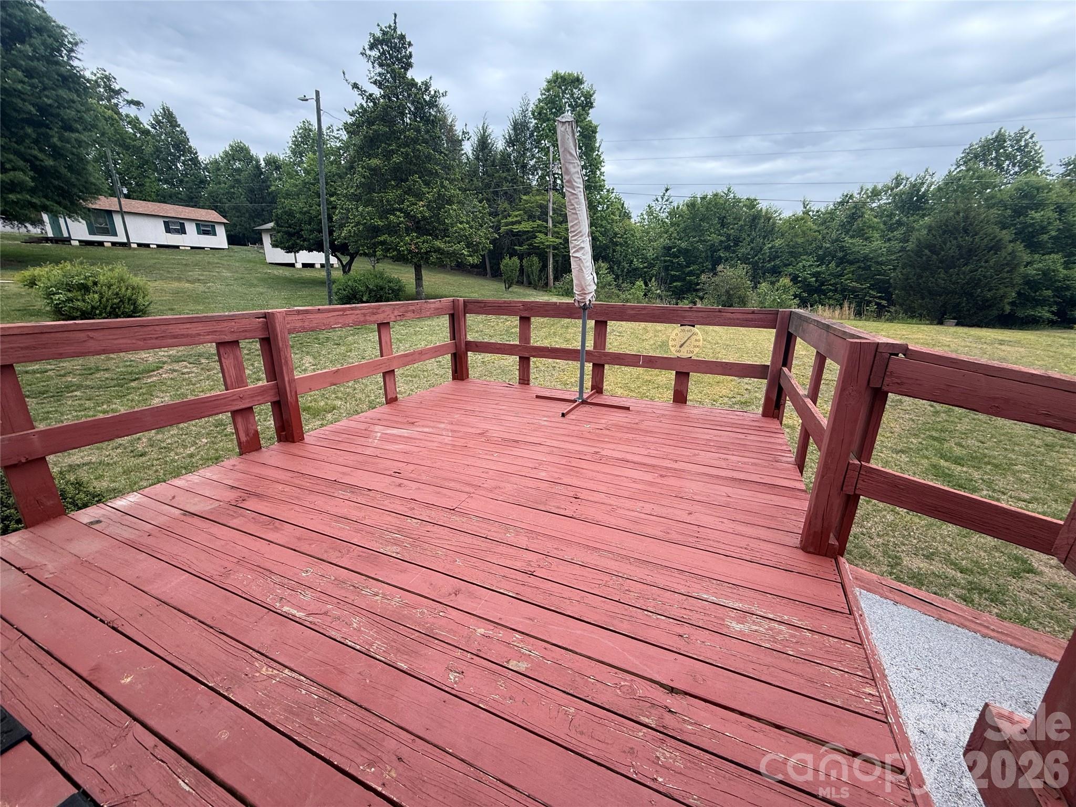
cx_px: 538
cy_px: 404
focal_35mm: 14
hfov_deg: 102.1
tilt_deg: -15.6
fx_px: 435
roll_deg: -0.6
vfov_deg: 85.7
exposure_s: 1/252
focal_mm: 2.22
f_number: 2.2
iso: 50
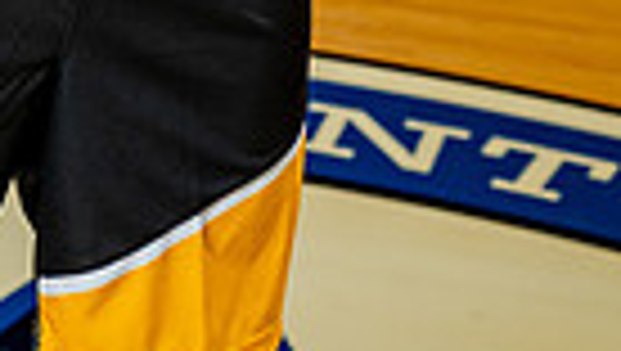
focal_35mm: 222
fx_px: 3660
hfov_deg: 9.7
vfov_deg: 5.3
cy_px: -549
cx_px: 58
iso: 640
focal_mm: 65
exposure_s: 1/250
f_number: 5.6
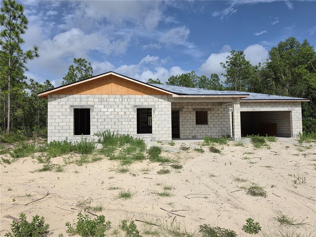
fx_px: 210
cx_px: 158
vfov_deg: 58.9
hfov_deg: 73.9
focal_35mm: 23
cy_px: 118
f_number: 1.4
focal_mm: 6.5
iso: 32
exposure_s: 1/7939
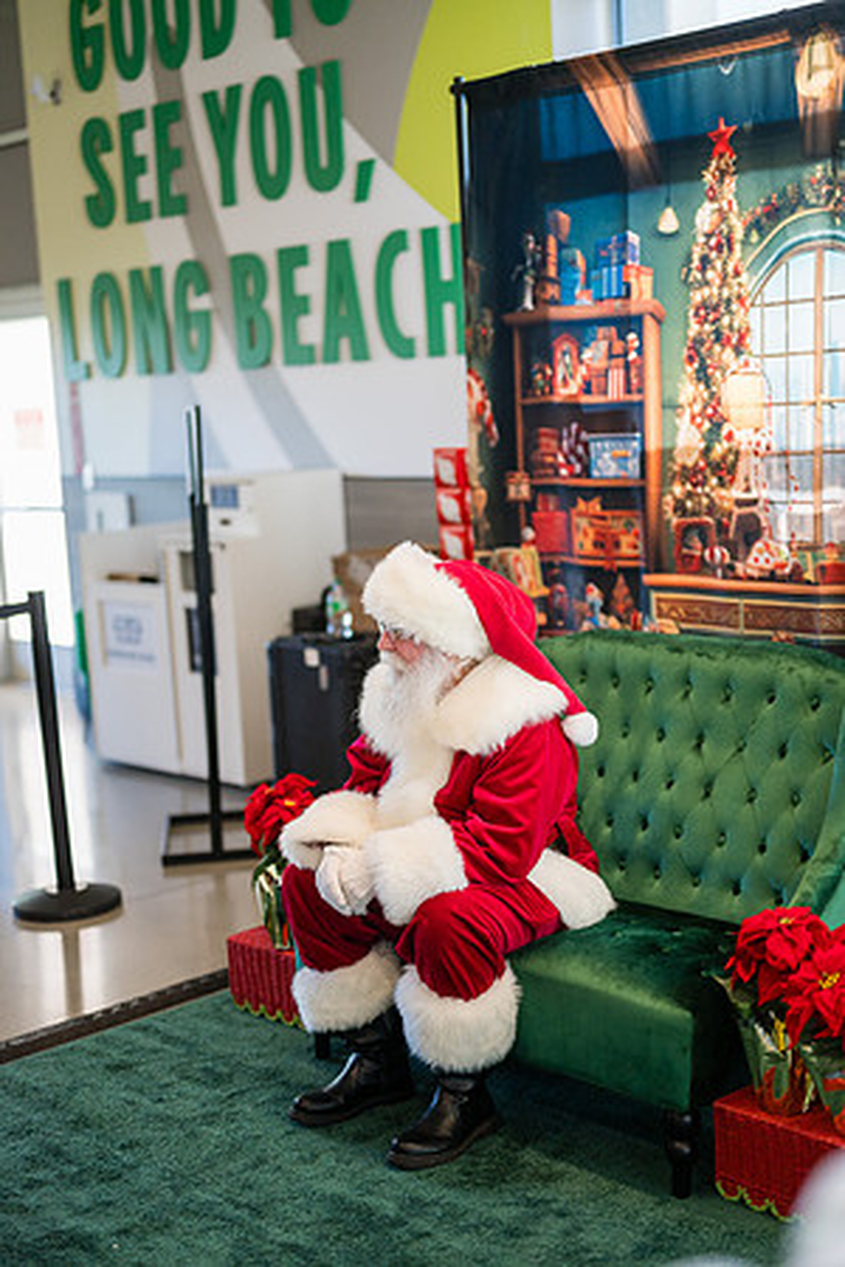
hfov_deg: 27.0
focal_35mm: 50
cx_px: 422
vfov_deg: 39.6
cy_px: 634
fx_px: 1760
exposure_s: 1/800
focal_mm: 50
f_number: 1.3
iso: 640
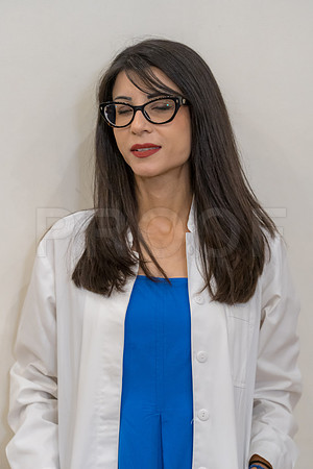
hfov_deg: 7.6
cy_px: 234
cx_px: 156
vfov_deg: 11.4
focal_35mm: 180
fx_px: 2347
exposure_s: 1/80
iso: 5000
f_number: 4
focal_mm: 180
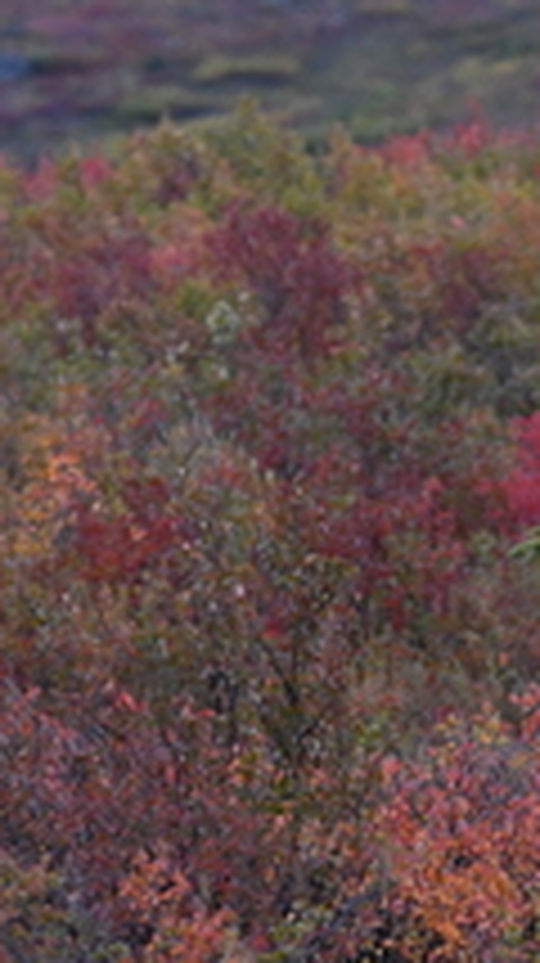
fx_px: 31487
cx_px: 1120
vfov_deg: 1.8
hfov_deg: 1.0
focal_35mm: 1234
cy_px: 515
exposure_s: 1/250
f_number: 8
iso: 2000
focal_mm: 300
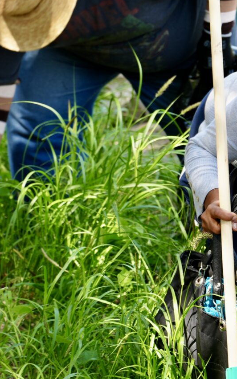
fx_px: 1932
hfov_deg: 6.9
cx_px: 363
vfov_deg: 11.2
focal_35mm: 187
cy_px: 136
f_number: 4.5
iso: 100
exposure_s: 1/80
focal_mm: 61
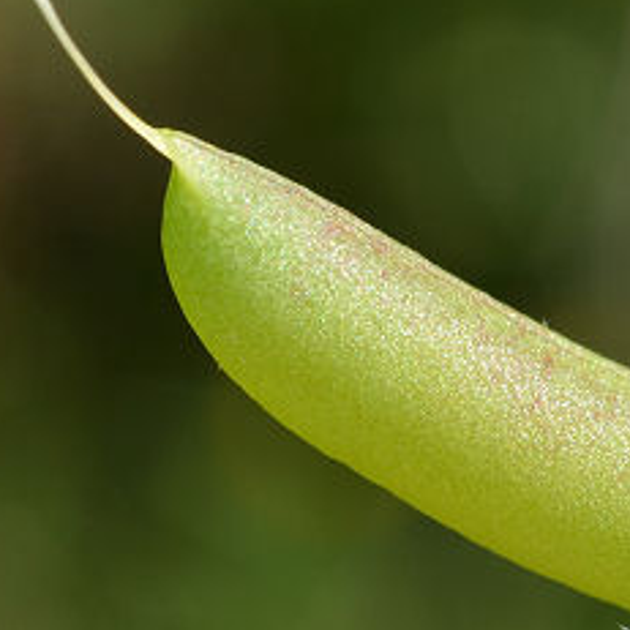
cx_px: 949
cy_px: 385
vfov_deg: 5.9
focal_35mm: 298
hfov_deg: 5.8
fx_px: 6136
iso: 100
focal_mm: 60
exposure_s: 1/100
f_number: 13
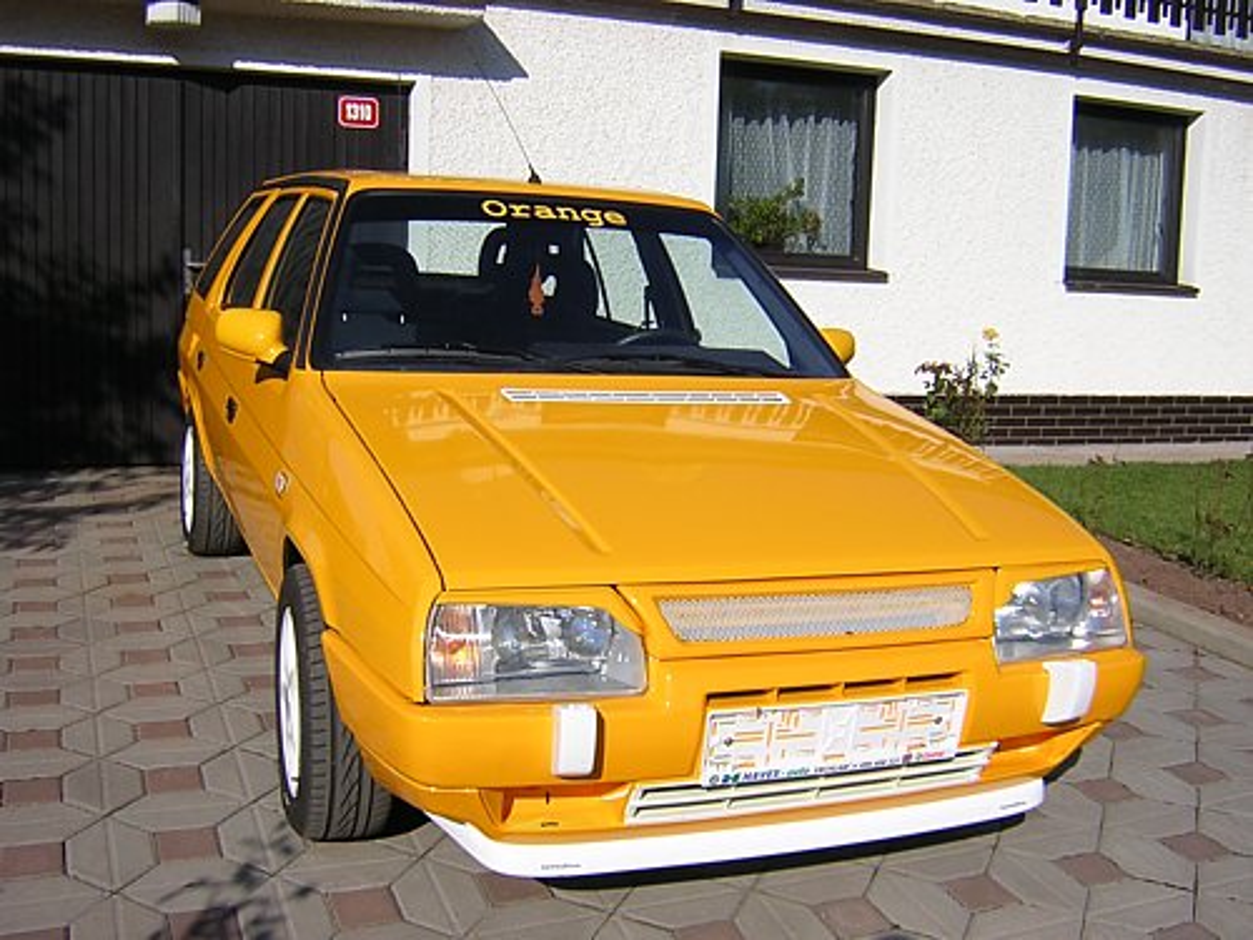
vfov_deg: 39.7
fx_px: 1303
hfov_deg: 51.4
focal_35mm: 36
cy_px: 470
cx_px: 626
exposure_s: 1/519
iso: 100
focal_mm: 4.7
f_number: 5.2
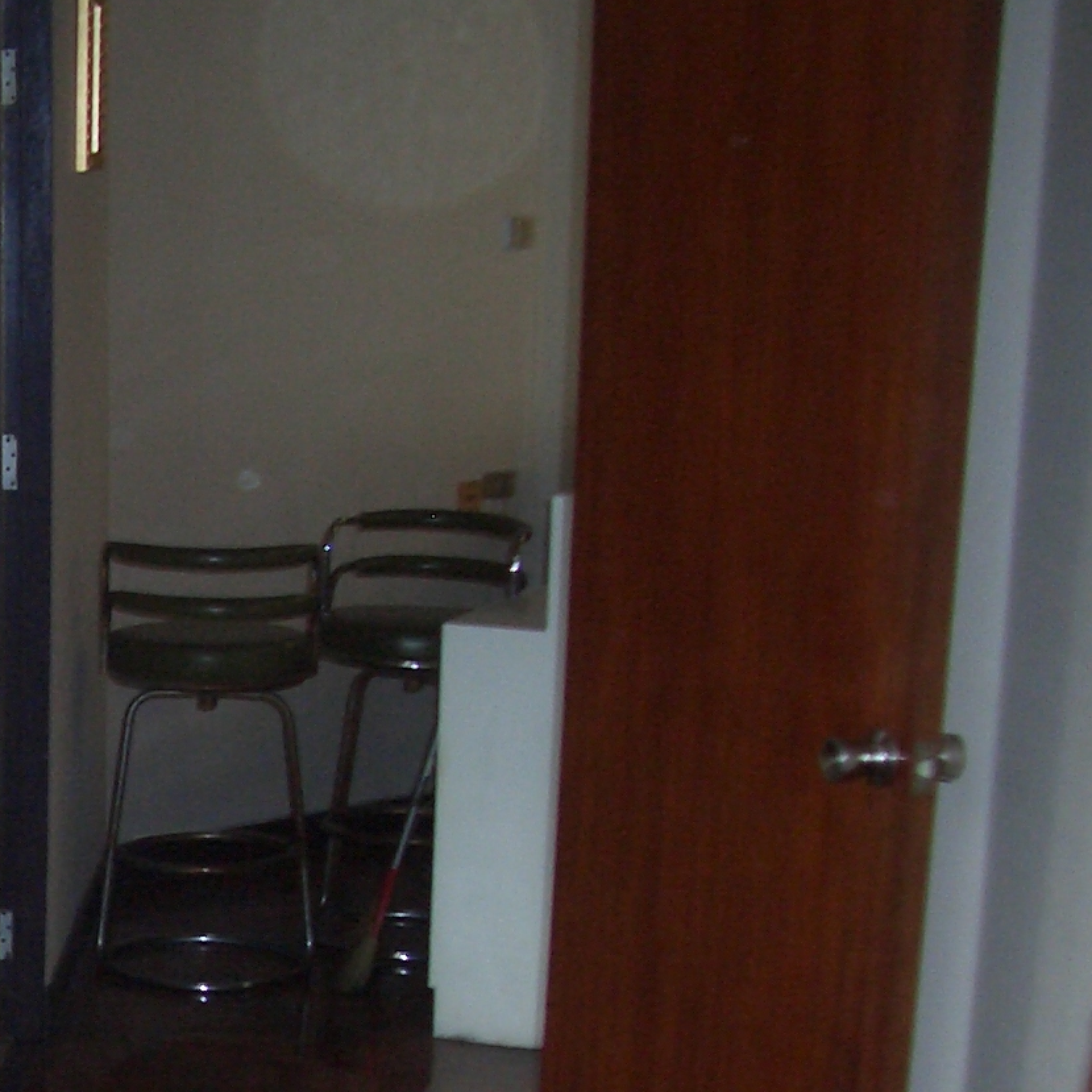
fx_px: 3069
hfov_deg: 18.5
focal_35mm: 86
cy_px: 944
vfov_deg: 19.9
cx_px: -396
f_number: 2.6
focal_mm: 5.8
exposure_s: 1/60
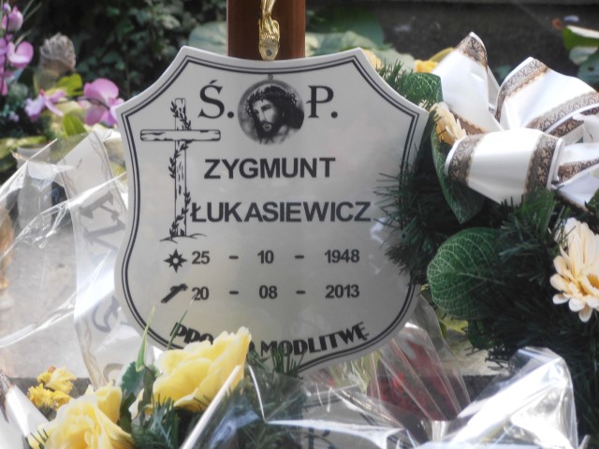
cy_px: 224
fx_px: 3426
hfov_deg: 10.0
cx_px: 300
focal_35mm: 198
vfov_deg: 7.5
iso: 125
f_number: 5.8
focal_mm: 35.05
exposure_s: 1/40
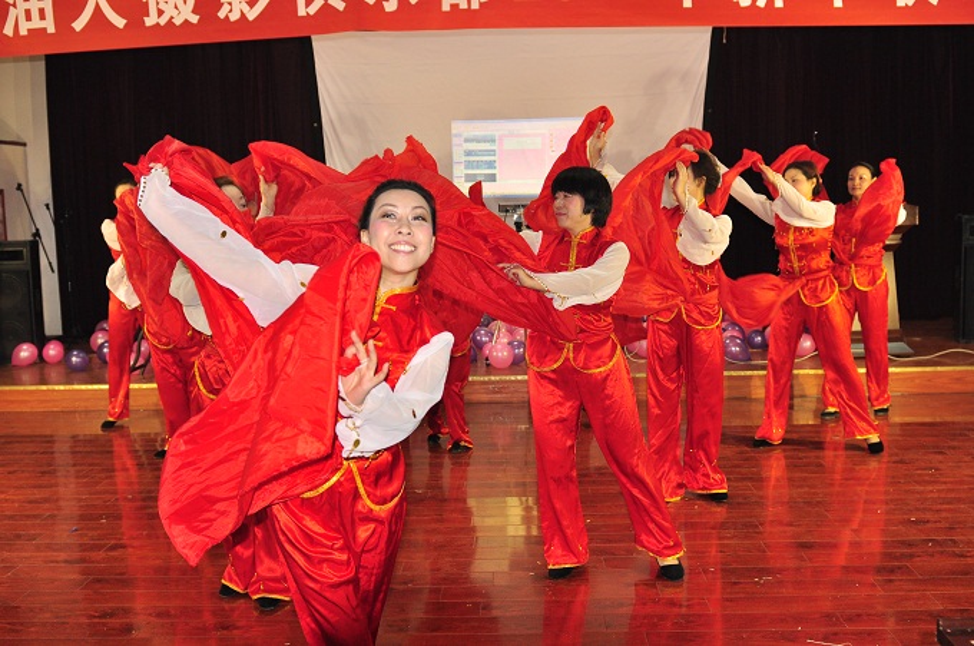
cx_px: 487
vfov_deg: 36.7
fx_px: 972
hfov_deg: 53.2
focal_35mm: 36
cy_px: 323
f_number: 3.5
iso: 500
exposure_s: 1/200
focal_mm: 24
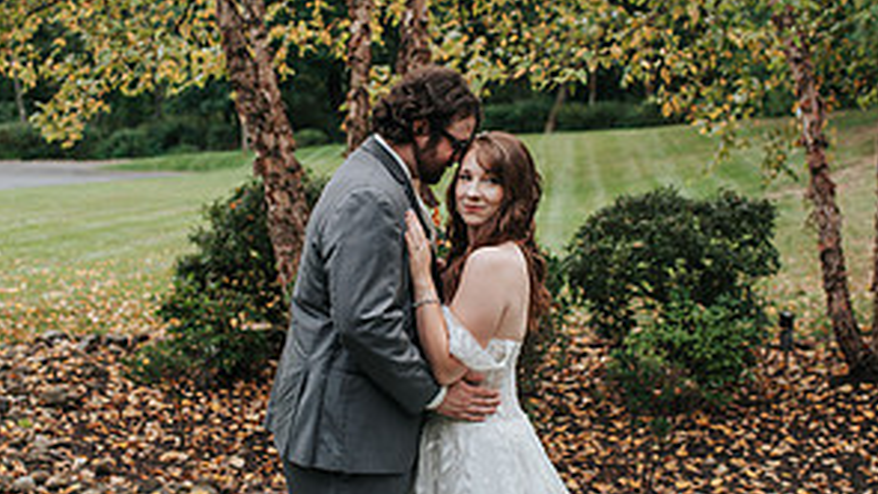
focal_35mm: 56
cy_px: 286
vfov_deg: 21.4
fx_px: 1304
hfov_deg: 37.2
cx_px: 438
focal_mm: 35
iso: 100
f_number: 2.8
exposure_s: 1/640
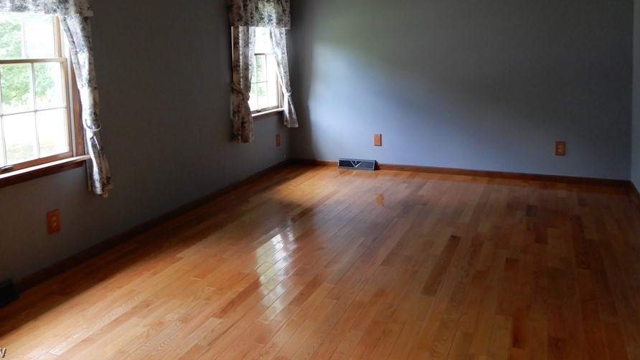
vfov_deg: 37.9
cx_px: 298
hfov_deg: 64.2
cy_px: 87
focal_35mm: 30
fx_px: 509
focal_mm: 4.3
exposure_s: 1/30
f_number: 3.4
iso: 320
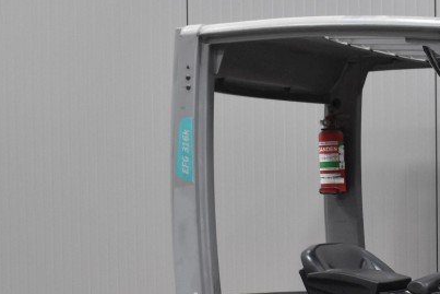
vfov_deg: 11.2
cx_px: 526
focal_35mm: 120
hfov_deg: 16.3
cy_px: 348
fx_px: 1473
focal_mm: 27
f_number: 5.6
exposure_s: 1/30
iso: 1600
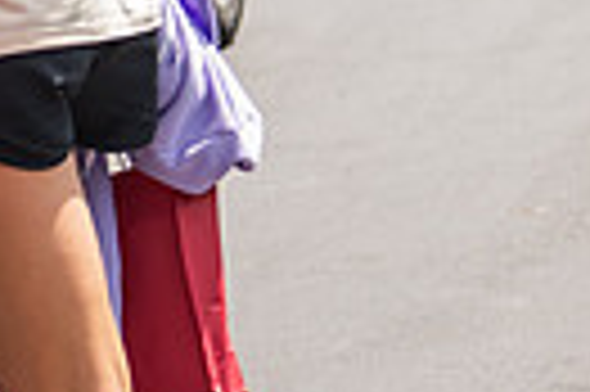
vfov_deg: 4.9
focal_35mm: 275
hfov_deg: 7.4
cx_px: 901
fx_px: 4501
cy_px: -291
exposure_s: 1/400
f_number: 3.5
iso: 100
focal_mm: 62
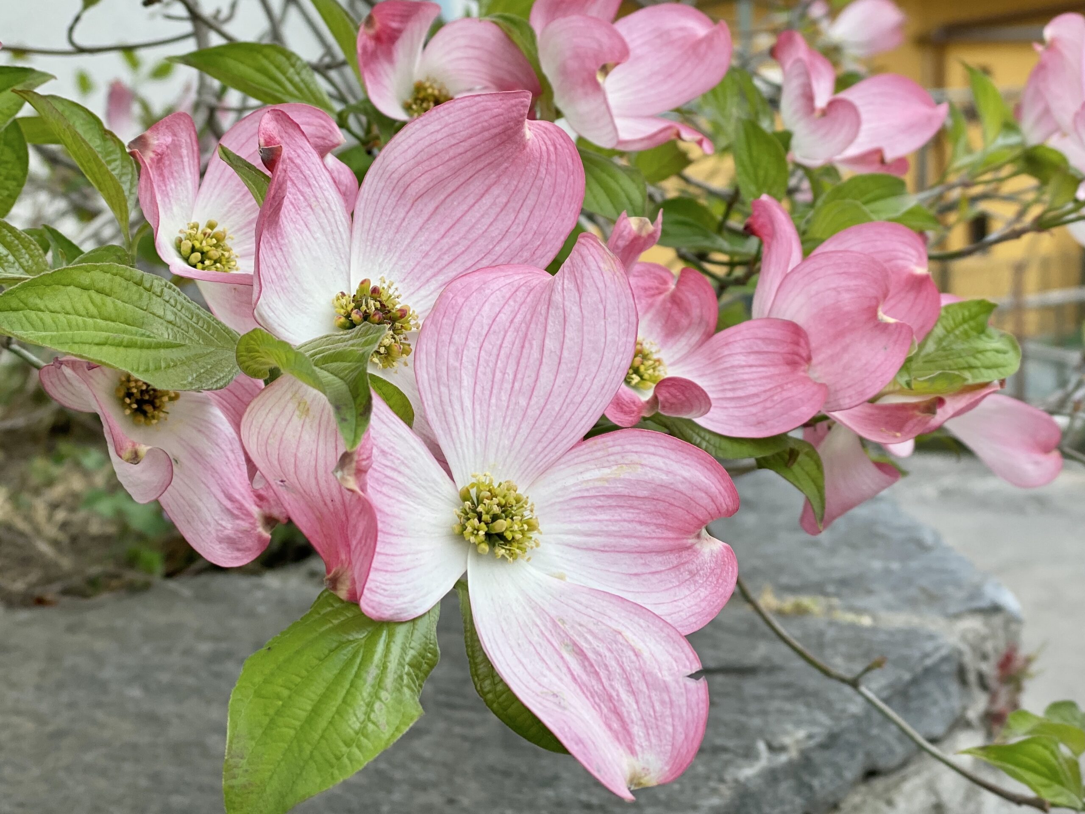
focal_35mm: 52
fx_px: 1630
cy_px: 407
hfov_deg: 36.8
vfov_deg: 28.0
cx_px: 542
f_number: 2
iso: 20
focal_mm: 6
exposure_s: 1/378
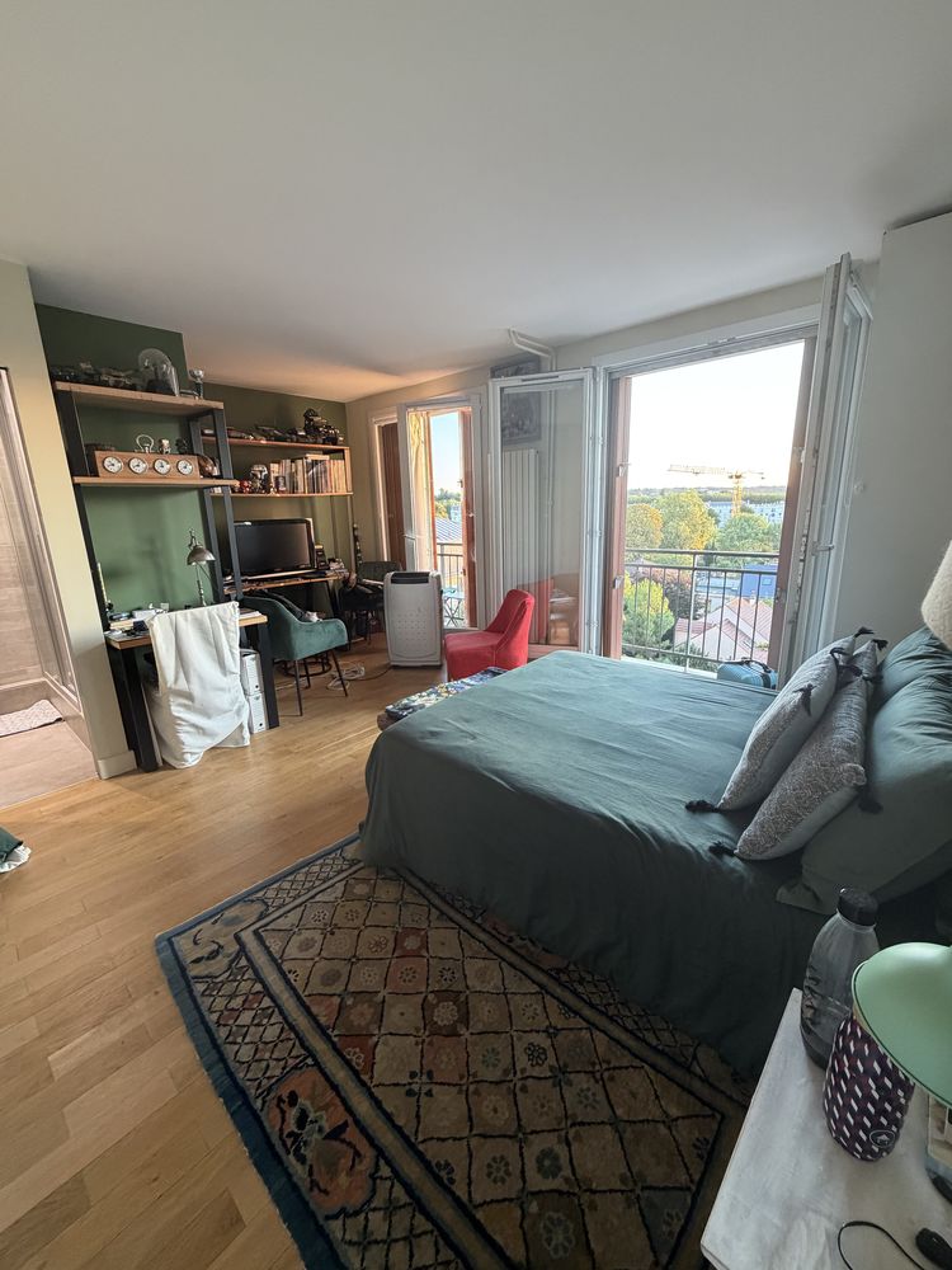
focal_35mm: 14
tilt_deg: -13.1
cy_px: 635
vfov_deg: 102.1
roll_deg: +1.7
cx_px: 476
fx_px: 513
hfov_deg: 85.7
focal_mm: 2.22
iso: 320
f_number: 2.2
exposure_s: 1/62
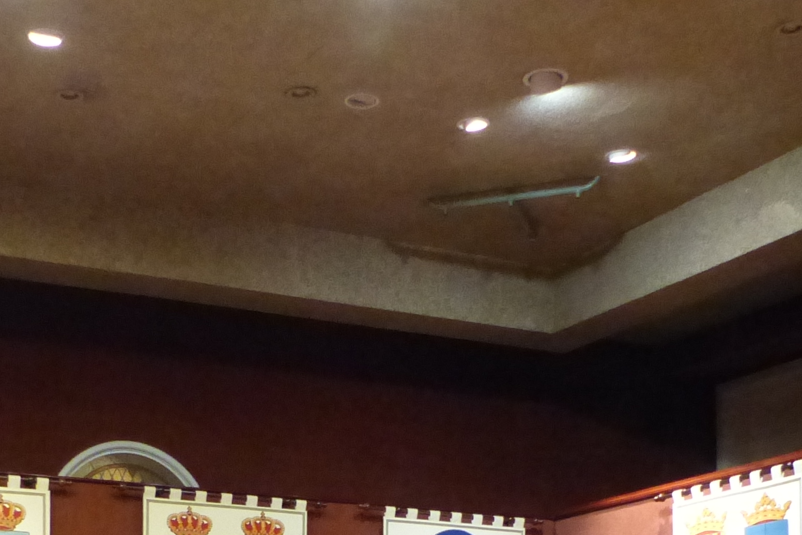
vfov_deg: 18.3
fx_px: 1493
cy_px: 771
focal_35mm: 67
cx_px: 285
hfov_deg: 29.9
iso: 800
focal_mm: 4.5
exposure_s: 1/40
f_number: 2.8
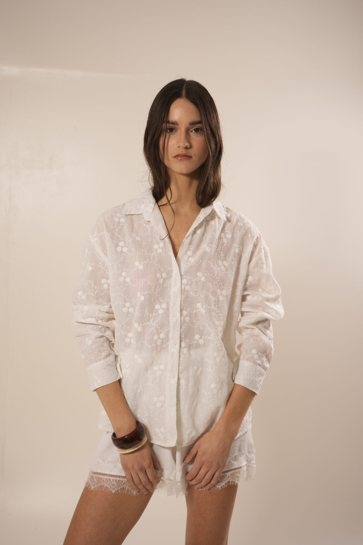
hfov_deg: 27.0
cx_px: 182
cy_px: 272
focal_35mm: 50
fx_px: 756
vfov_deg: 39.6
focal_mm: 50
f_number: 4
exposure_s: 1/50
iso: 400
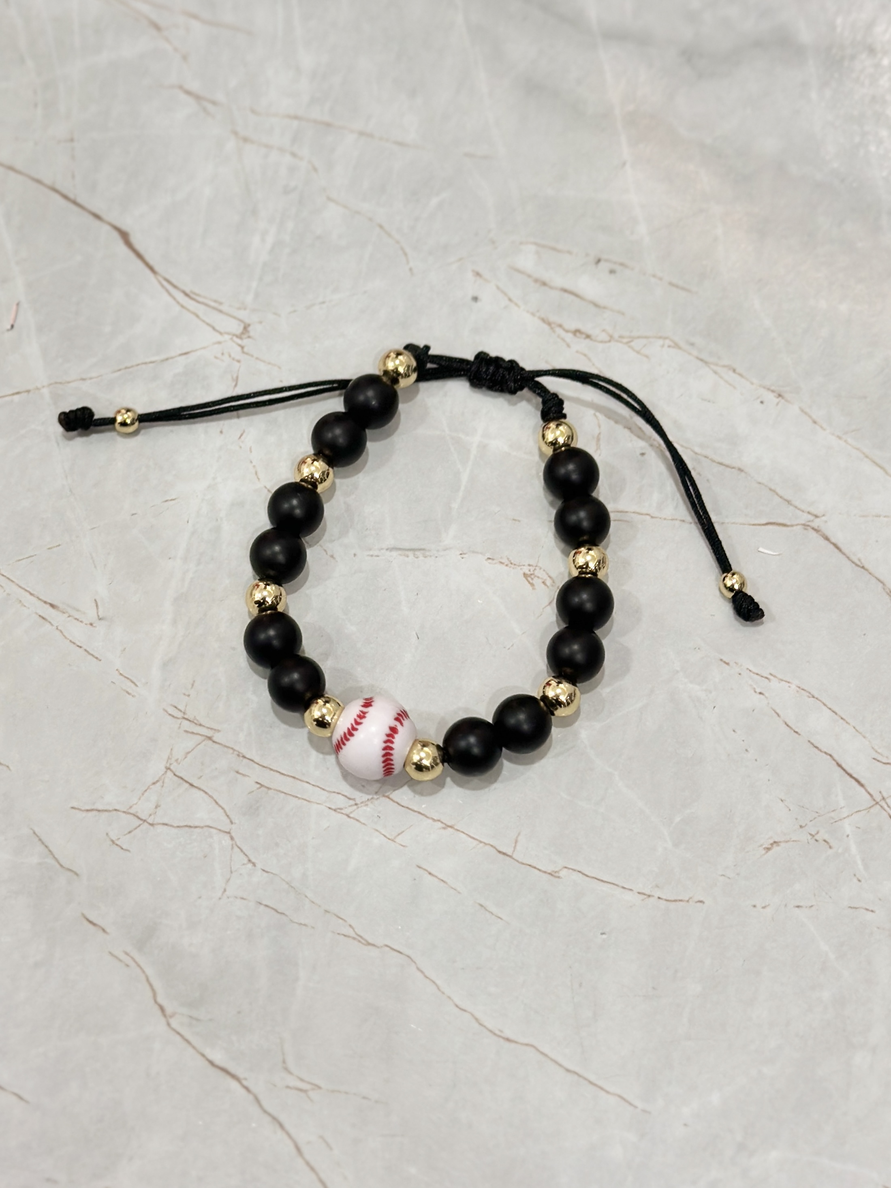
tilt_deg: -63.0
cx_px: 446
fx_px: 1647
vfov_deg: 39.7
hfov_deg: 30.3
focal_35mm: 48
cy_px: 594
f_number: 1.78
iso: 100
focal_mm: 6.86
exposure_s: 1/60
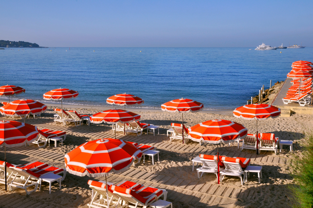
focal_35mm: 38
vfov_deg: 35.4
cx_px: 156
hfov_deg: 51.3
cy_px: 104
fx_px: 326
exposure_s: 1/160
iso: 200
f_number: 16
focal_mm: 25
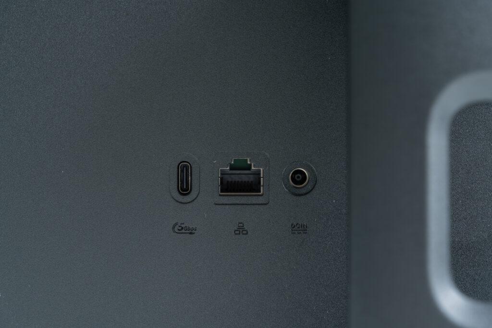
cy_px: 164
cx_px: 246
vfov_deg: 14.8
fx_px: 1264
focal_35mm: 92
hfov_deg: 22.0
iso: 400
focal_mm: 90
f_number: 7.1
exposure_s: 1/25
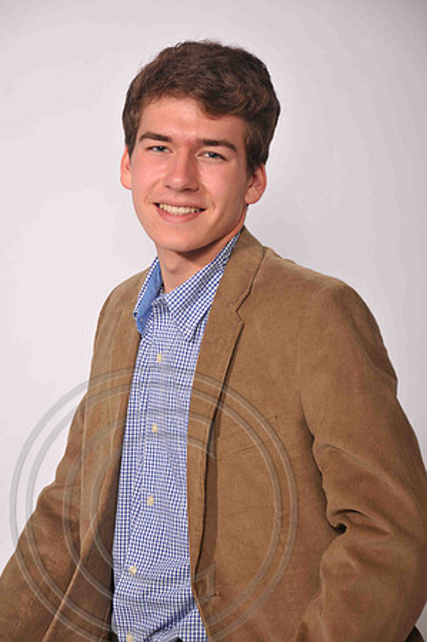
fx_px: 2006
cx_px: 214
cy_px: 321
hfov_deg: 12.2
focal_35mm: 112
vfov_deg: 18.2
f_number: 5.3
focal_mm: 75
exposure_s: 1/160
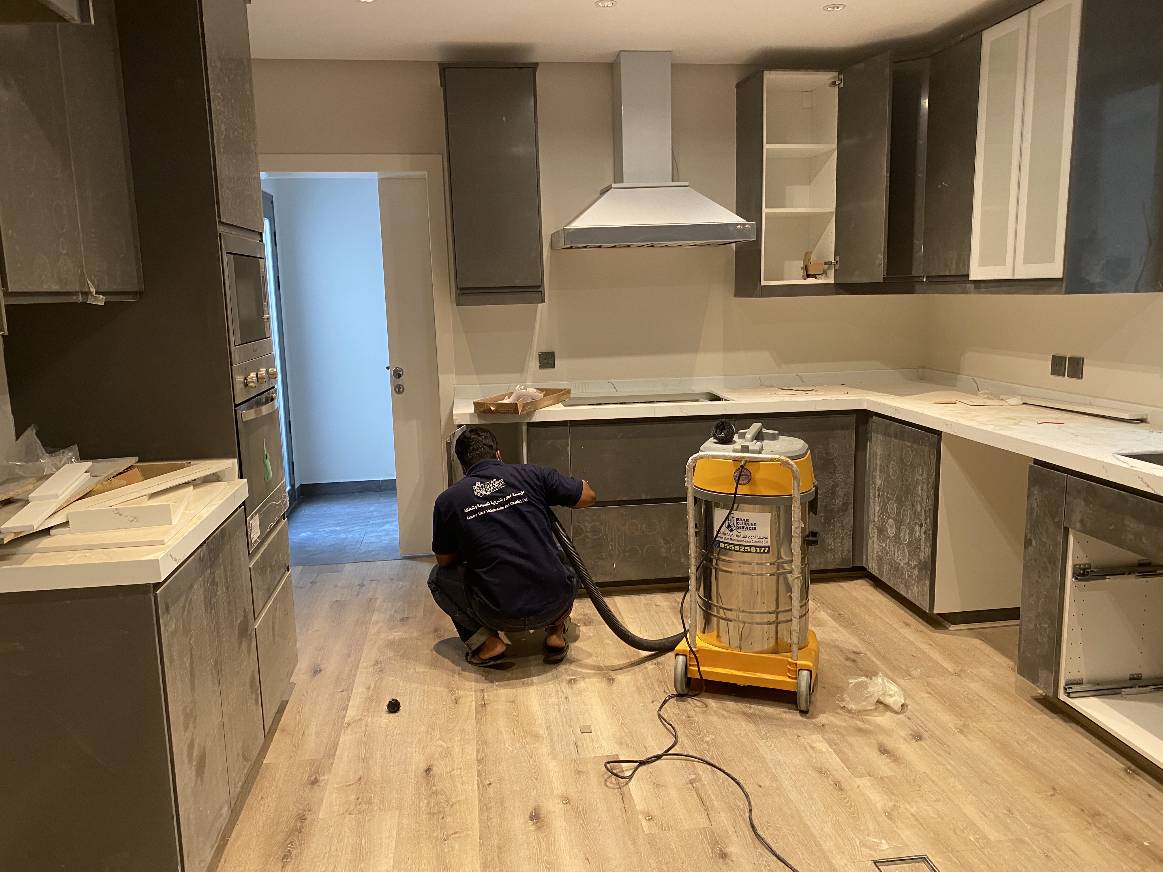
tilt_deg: -8.8
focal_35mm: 26
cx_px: 582
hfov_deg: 67.3
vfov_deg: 53.1
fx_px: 874
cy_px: 436
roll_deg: +0.1
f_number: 1.8
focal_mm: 4.25
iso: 160
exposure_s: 1/60
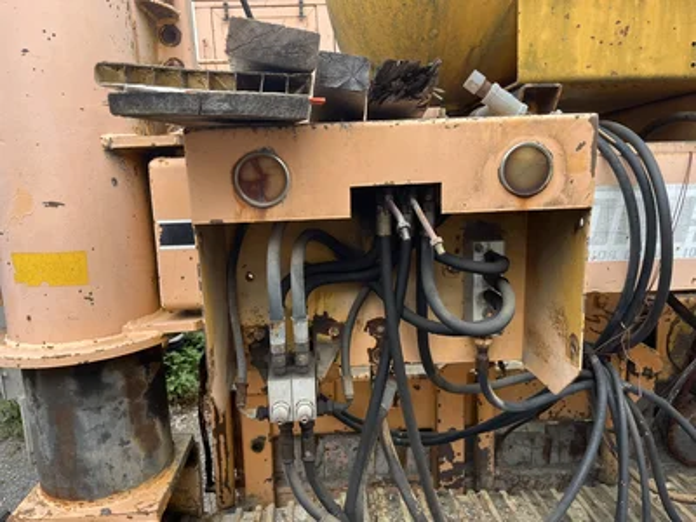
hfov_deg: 67.3
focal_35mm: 26
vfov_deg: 53.1
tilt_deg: -9.3
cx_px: 348
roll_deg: -1.3
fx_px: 523
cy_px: 261
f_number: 1.6
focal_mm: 5.1
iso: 50
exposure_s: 1/447
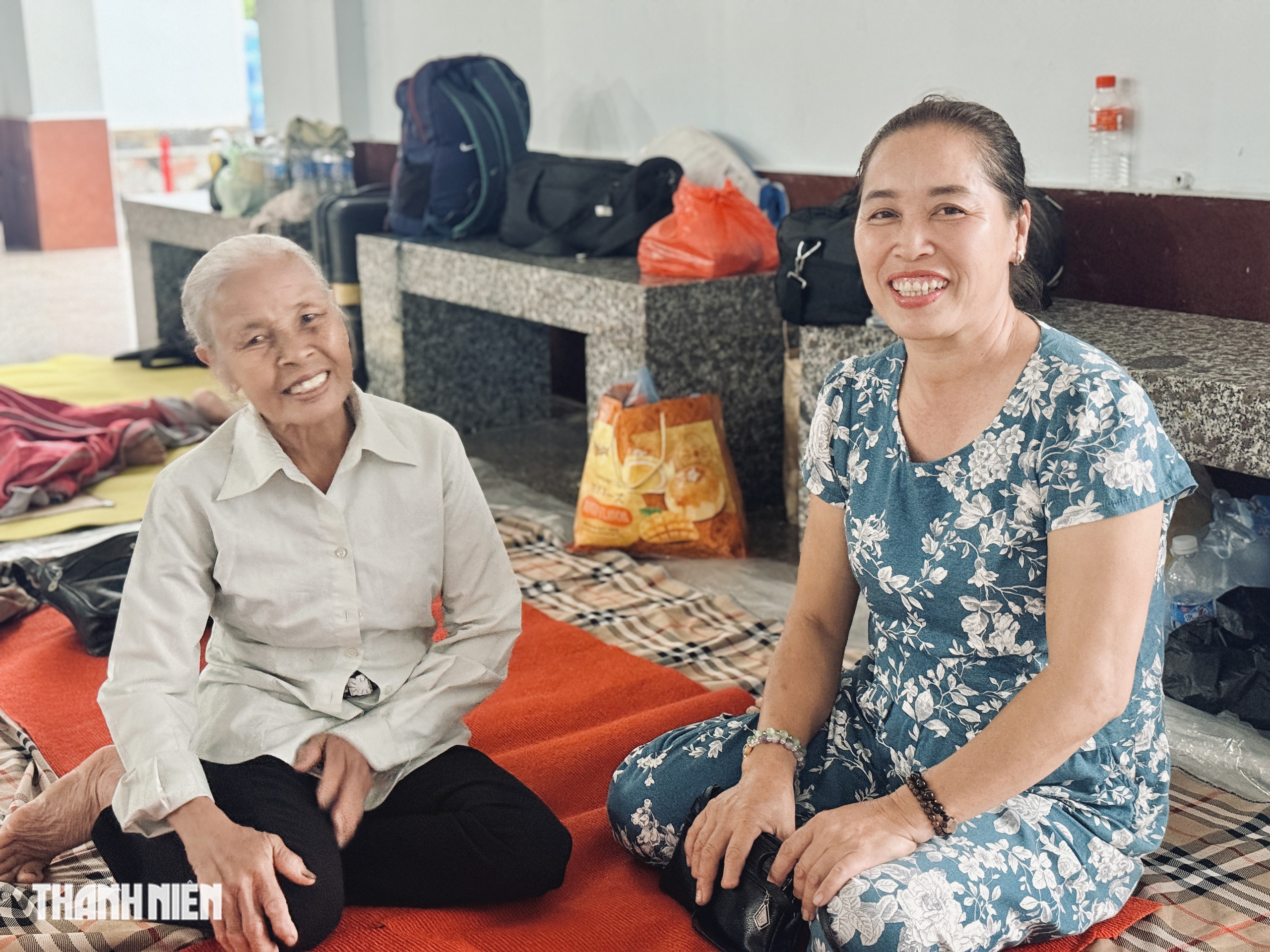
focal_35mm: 48
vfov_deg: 30.3
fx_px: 1761
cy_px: 476
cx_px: 635
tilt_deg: -13.1
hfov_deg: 39.7
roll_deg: +0.6
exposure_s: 1/33
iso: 400
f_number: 1.78
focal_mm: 6.76
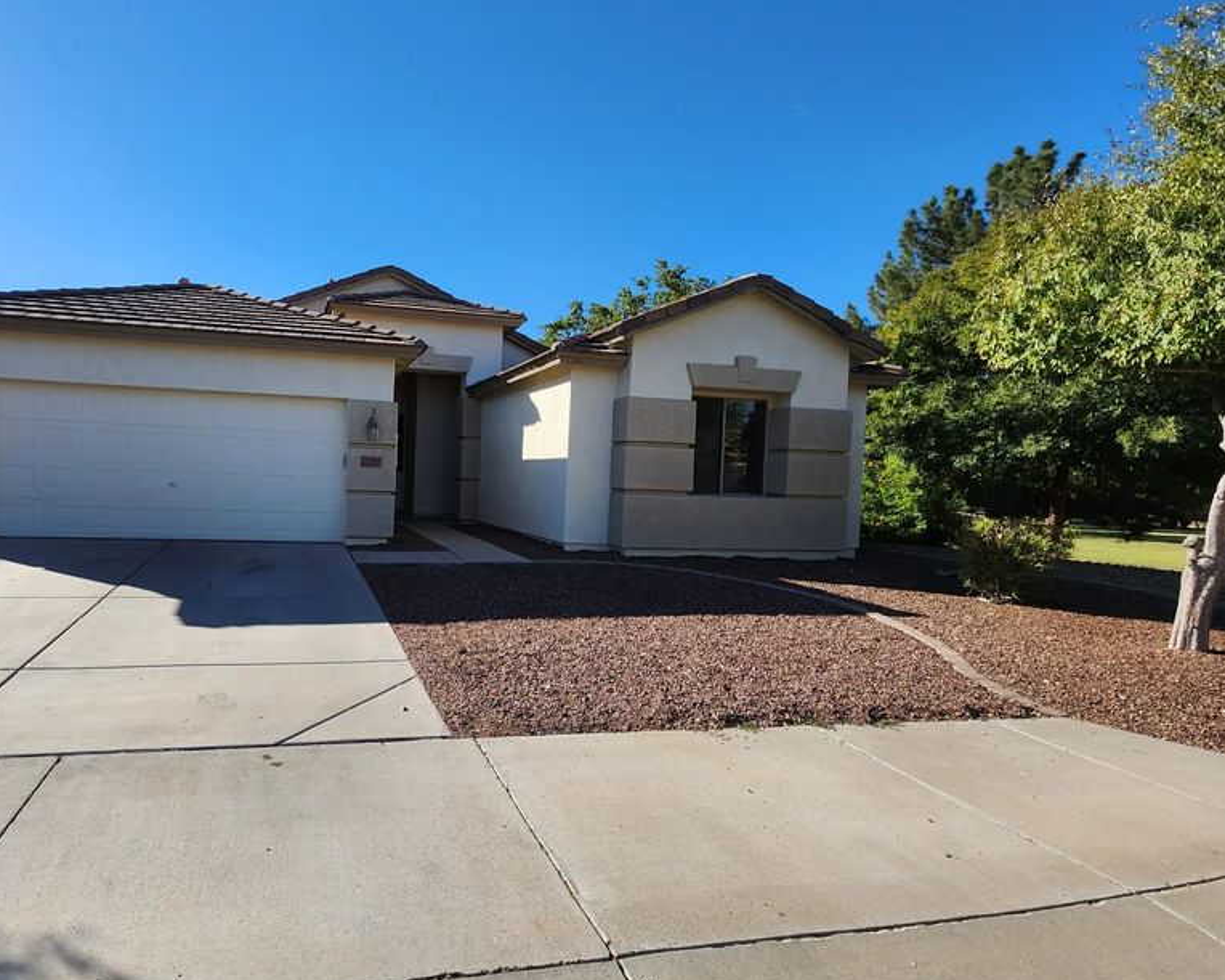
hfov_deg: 87.1
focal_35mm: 17
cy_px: 475
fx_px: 616
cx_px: 430
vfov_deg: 76.9
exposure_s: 1/1723
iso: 50
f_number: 2.2
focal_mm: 2.2
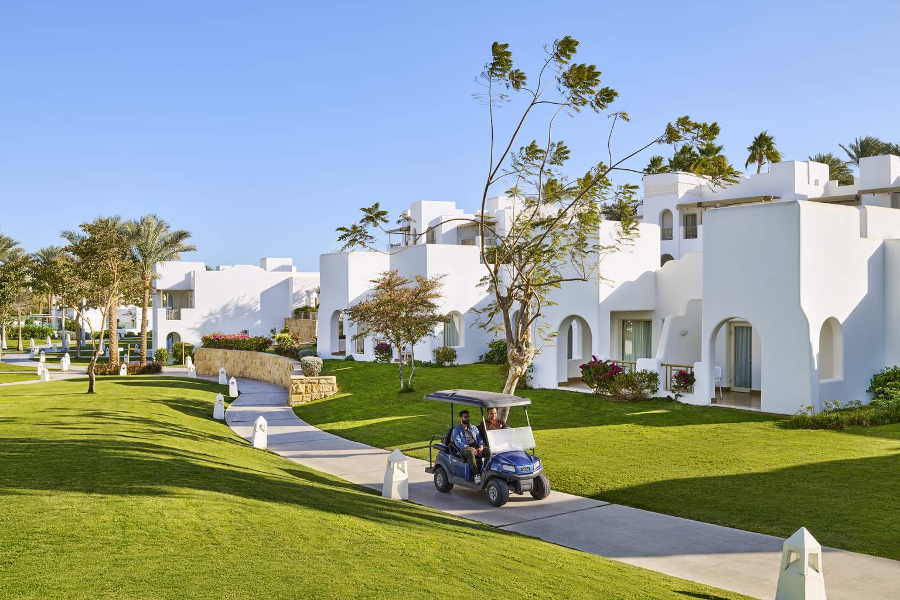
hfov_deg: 50.7
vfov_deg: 35.1
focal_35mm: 38
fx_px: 950
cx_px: 450
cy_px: 300
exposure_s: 1/60
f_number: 9
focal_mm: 38
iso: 200
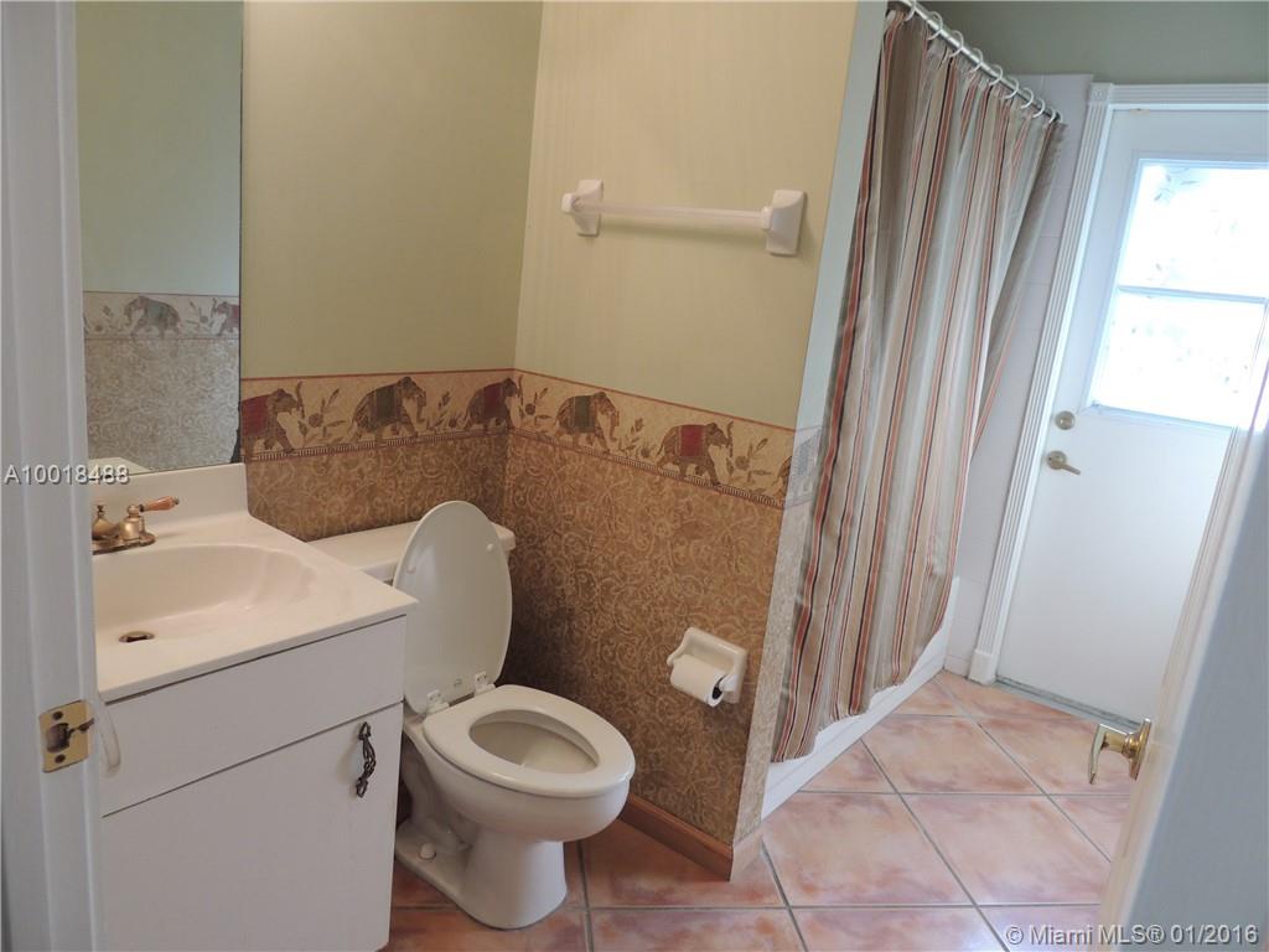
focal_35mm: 24
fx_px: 880
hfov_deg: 71.6
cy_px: 476
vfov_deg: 56.8
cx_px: 634
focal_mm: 4.3
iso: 200
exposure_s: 1/30
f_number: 3
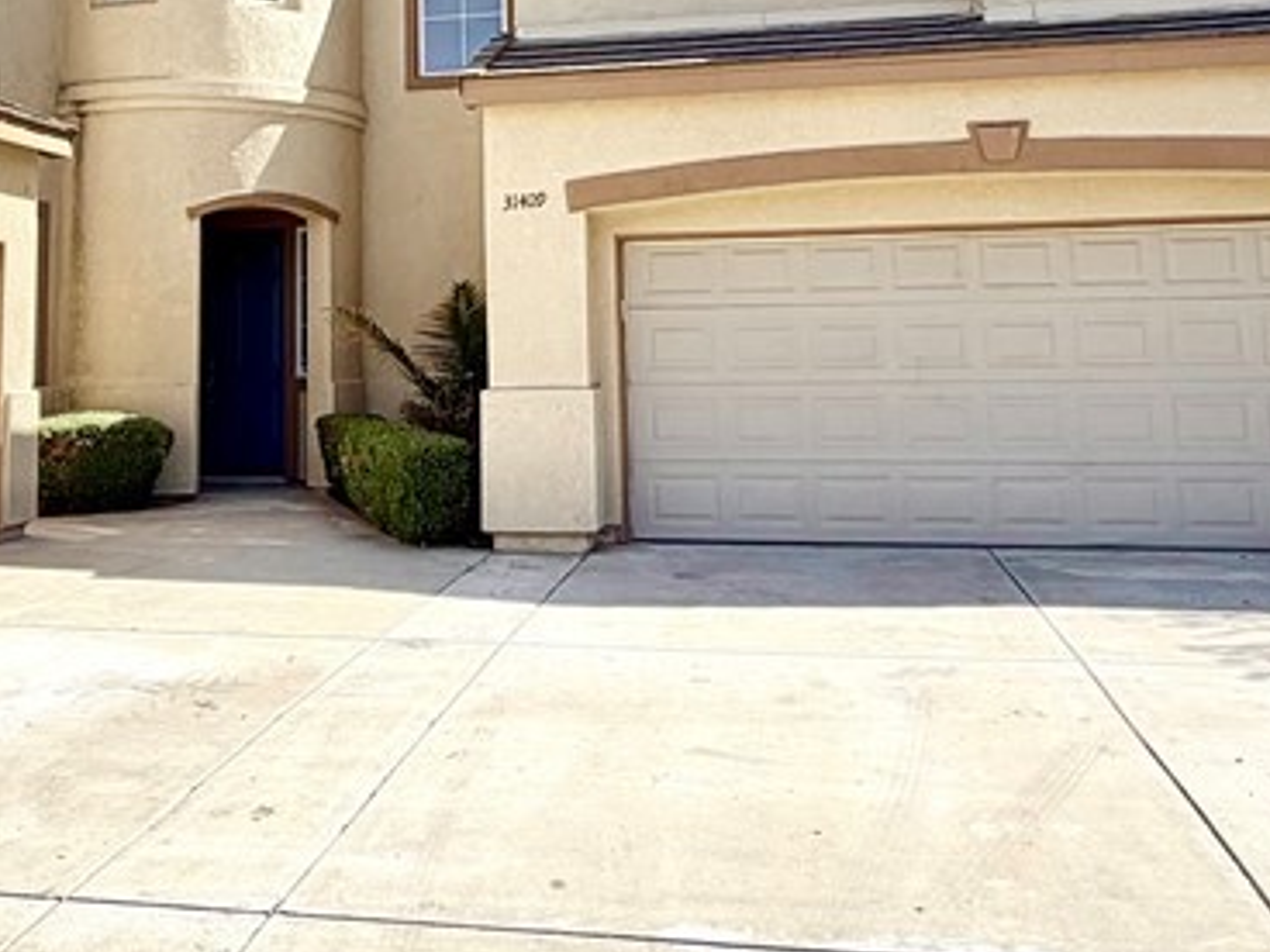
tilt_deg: +6.7
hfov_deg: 47.5
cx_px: 490
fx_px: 1431
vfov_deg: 35.6
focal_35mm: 39
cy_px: 190
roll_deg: +0.9
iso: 20
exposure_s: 1/1125
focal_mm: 2.22
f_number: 2.2
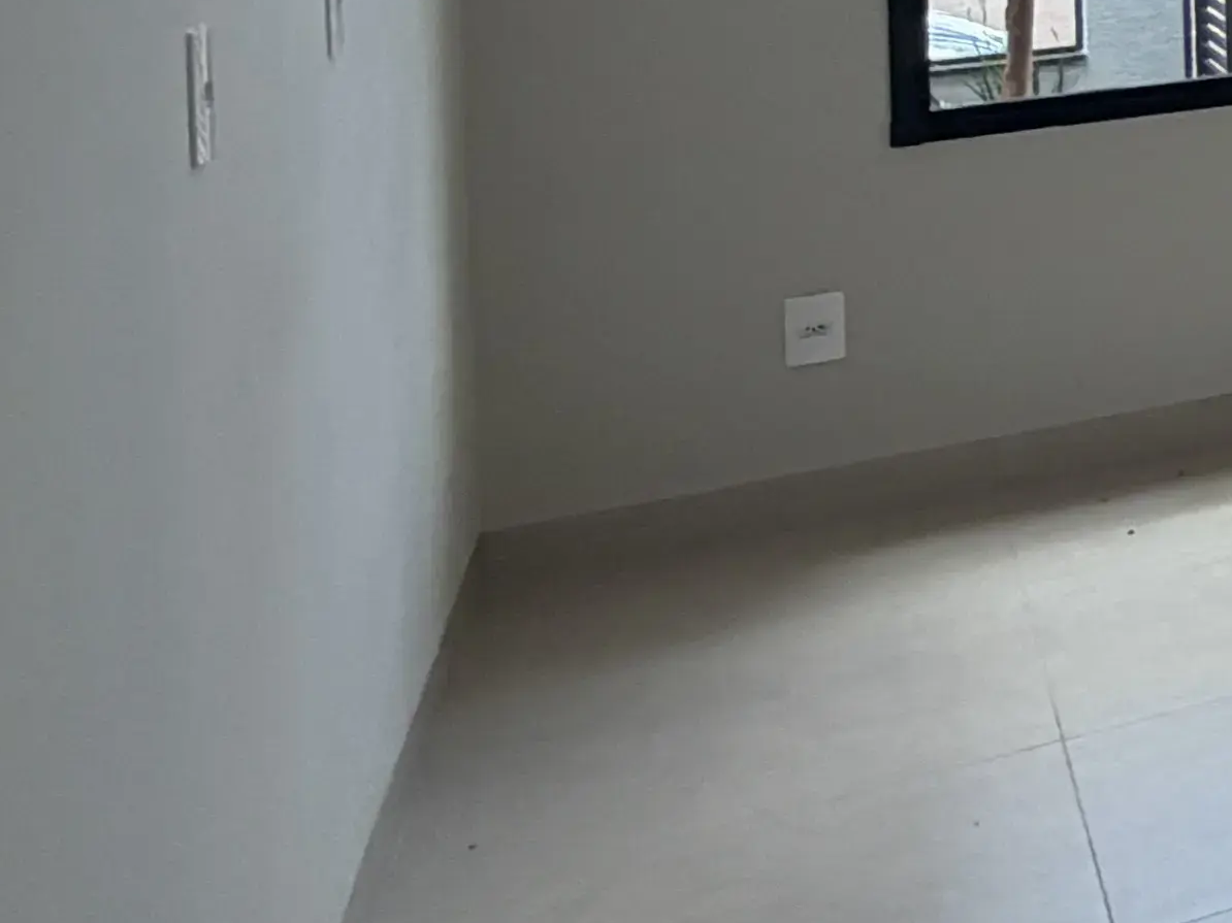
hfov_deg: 16.6
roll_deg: +1.8
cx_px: 2749
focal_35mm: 67
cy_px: -356
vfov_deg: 19.7
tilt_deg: +0.4
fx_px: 2384
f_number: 2.2
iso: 50
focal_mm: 2.22
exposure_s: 1/132
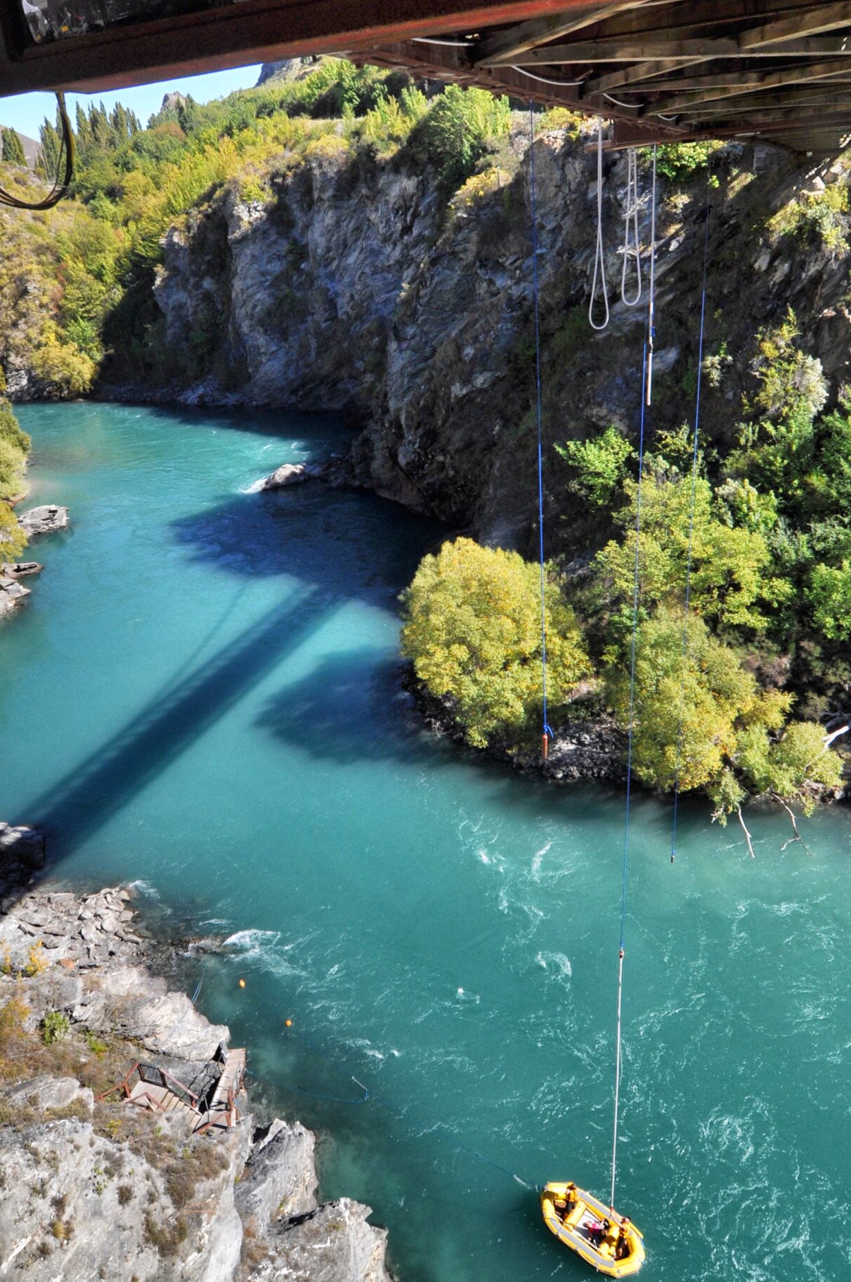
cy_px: 578
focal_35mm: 24
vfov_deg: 72.8
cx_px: 418
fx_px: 866
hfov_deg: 52.3
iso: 200
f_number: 11
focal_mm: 11.5
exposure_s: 1/100
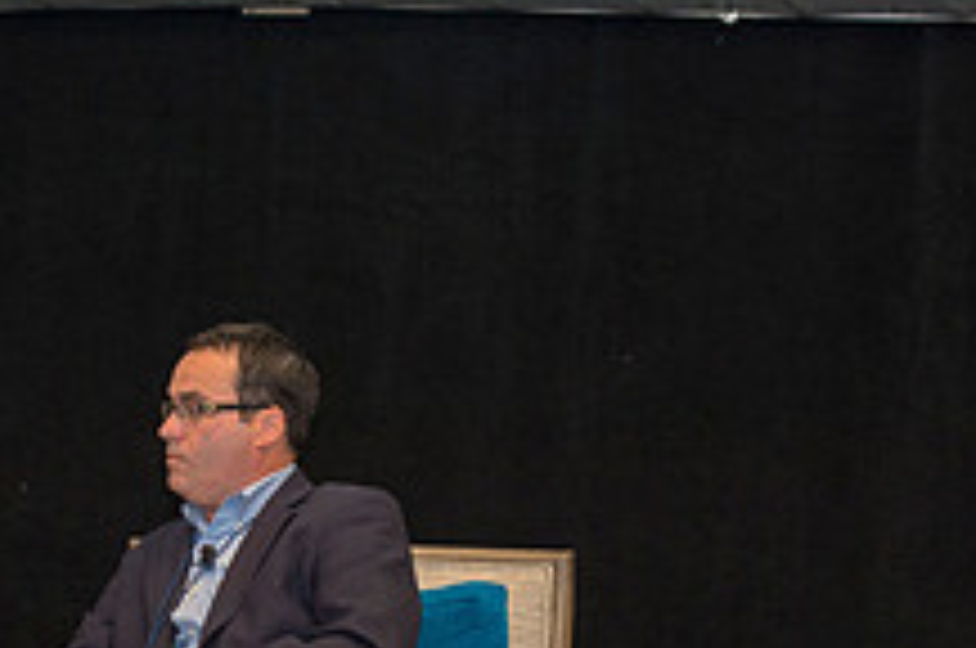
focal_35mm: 187
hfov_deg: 11.0
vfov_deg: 7.3
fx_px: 5062
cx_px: 324
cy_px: 590
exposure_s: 1/160
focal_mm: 70
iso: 1250
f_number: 4
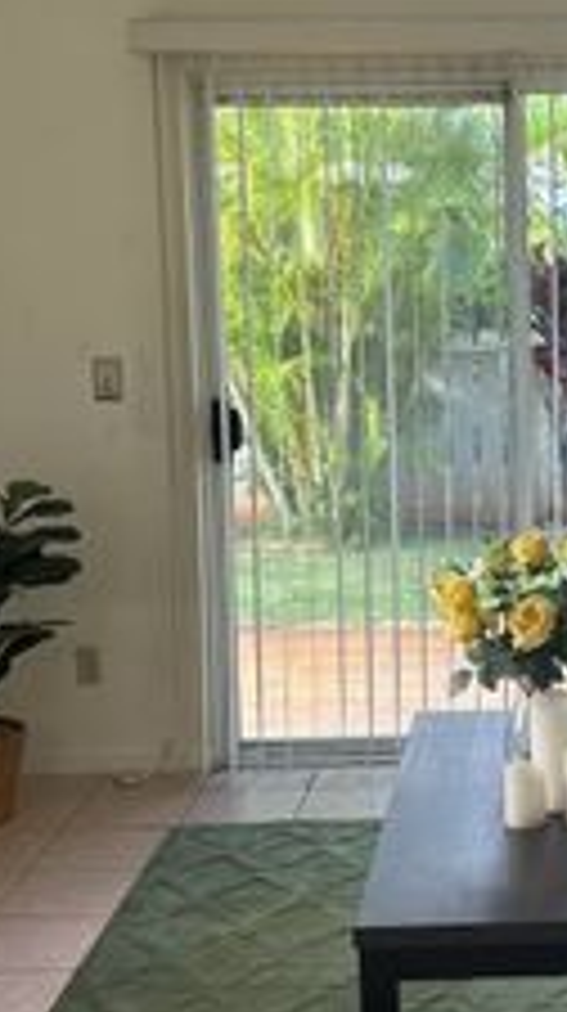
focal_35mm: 63
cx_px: 590
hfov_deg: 18.5
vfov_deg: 33.3
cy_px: 430
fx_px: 1690
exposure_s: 1/120
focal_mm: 5.96
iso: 100
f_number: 1.6
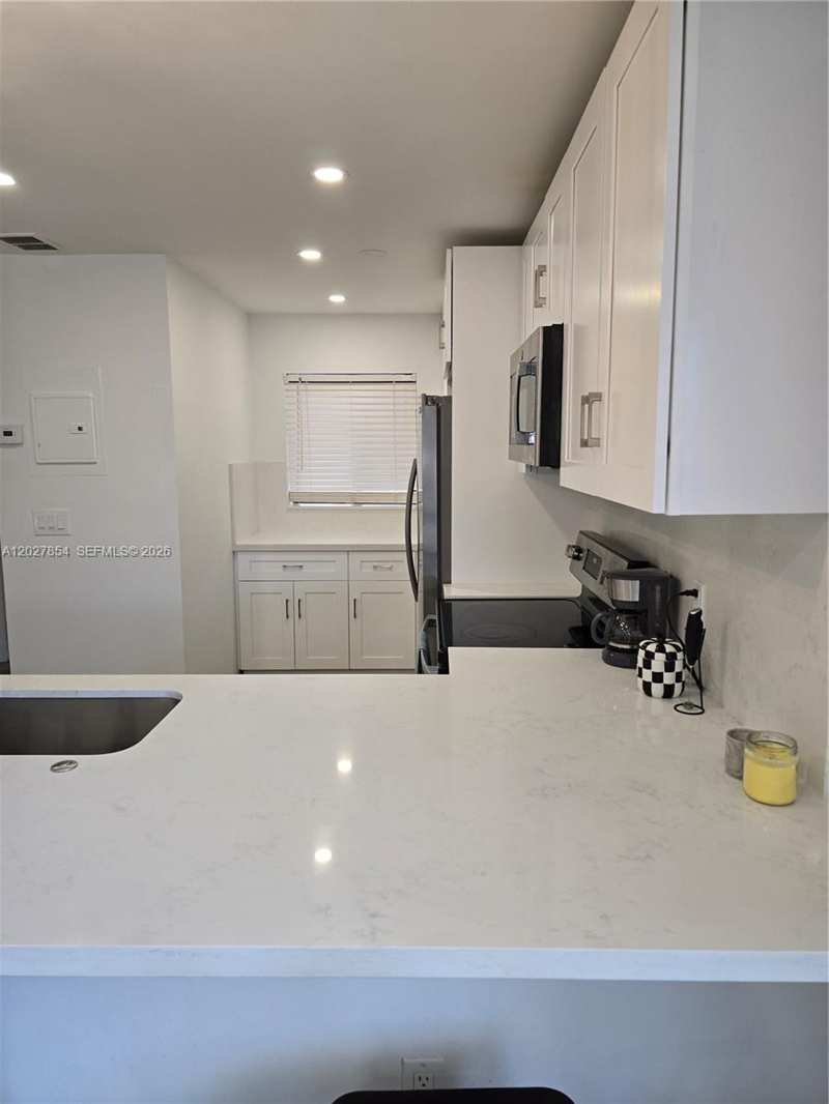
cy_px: 552
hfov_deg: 58.9
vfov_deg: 73.9
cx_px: 414
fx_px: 734
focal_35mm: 23
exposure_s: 1/120
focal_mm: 6.3
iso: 100
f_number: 1.7
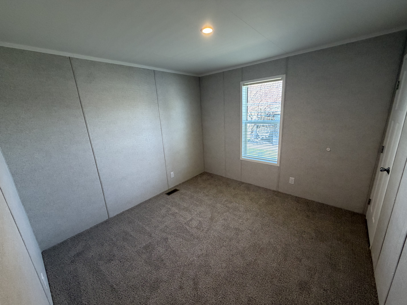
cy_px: 152
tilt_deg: -14.4
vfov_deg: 85.7
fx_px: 165
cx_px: 204
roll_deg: +4.0
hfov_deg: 102.1
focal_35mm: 14
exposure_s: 1/60
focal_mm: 2.22
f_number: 2.2
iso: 200
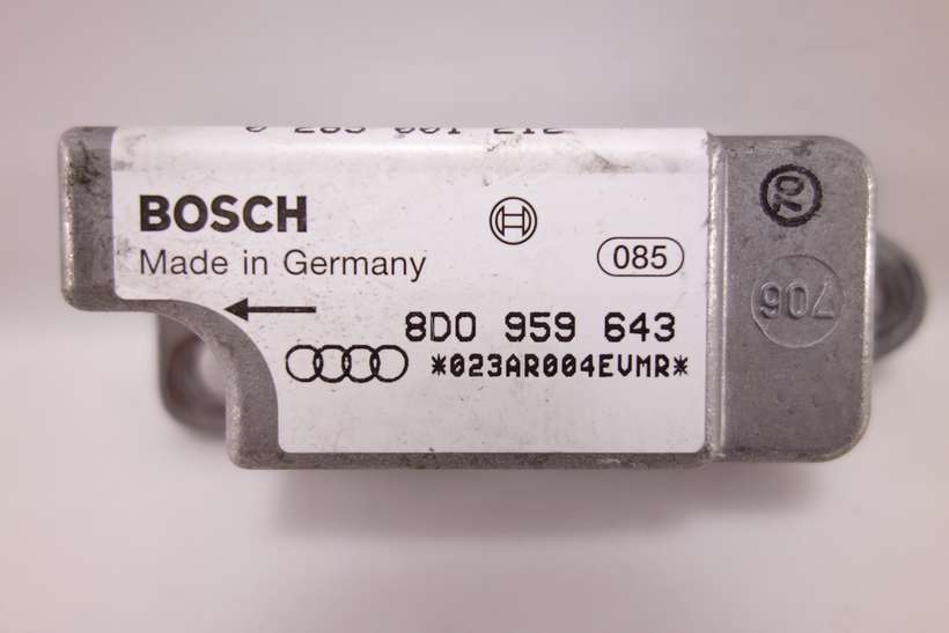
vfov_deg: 46.4
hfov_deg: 65.5
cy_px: 316
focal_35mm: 28
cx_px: 474
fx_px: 738
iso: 125
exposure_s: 1/100
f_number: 2.5
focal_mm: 10.4
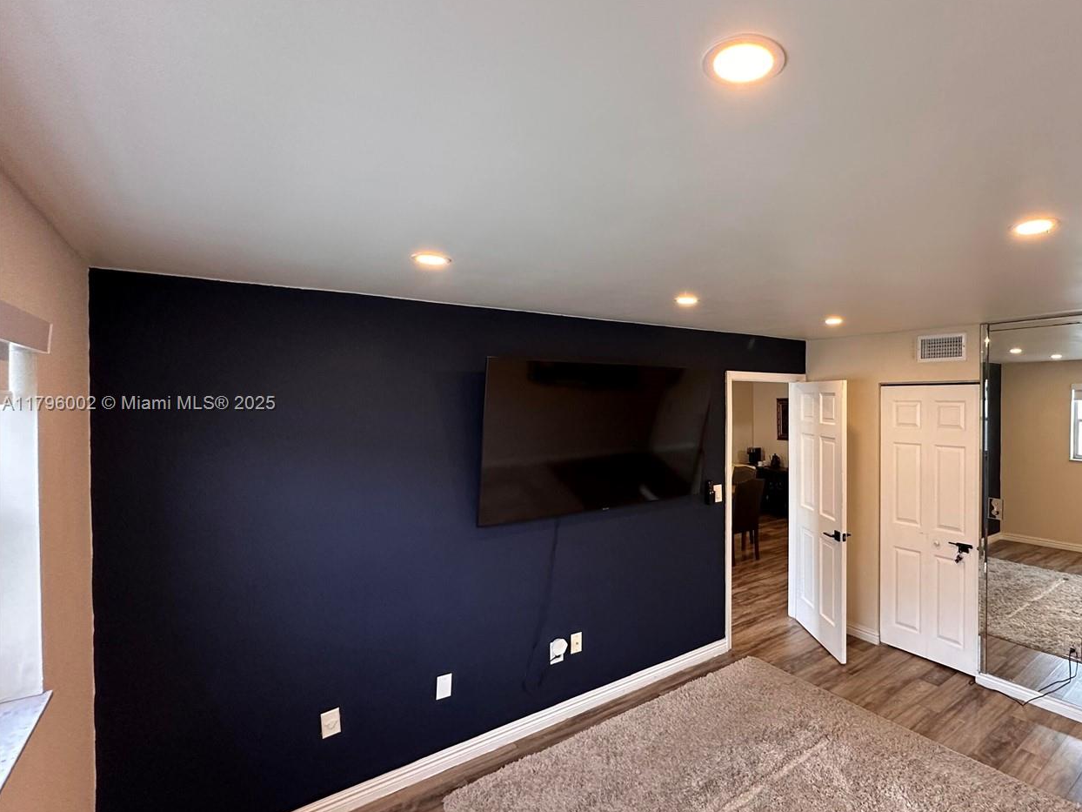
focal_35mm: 18
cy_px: 405
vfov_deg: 71.6
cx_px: 693
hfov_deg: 85.6
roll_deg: +0.0
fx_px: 563
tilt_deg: -0.8
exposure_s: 1/120
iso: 250
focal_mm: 2.22
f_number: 2.2
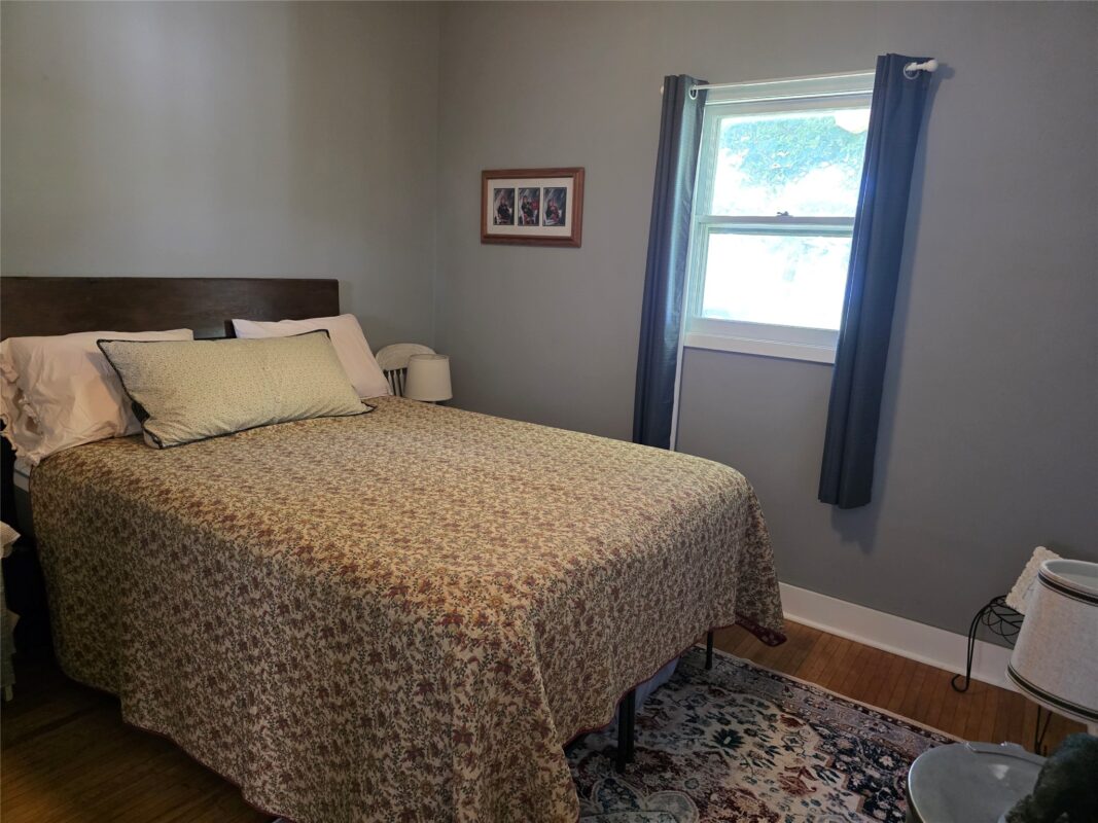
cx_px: 549
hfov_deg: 73.9
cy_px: 412
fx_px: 729
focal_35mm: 23
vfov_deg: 58.9
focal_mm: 6.3
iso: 1000
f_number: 1.7
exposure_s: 1/120
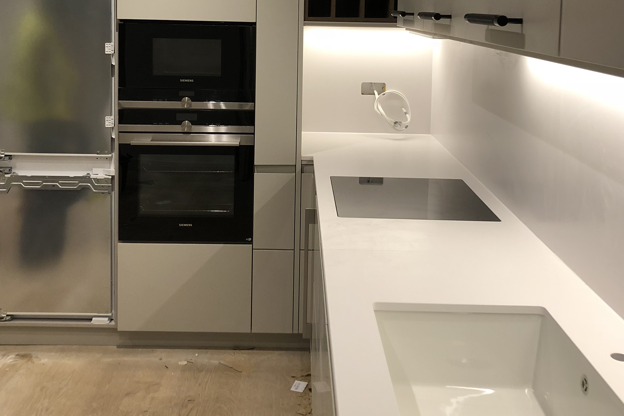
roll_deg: -1.6
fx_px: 745
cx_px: 301
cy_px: 76
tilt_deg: -4.6
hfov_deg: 45.4
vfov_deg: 30.3
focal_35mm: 43
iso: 40
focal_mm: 3.99
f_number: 1.8
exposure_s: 1/20
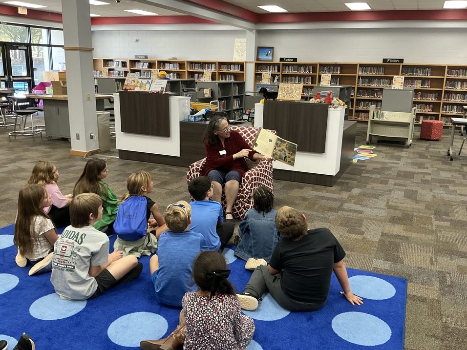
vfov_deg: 46.8
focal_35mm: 30
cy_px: 177
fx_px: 405
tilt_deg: -14.8
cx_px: 249
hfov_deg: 59.9
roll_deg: -1.5
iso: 100
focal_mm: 3
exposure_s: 1/60
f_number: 1.8
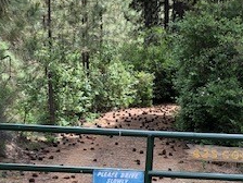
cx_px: 124
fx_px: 562
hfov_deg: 24.4
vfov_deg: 18.3
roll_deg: -0.5
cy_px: 144
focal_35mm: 80
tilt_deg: -10.1
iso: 20
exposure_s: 1/410
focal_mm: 3.99
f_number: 1.8
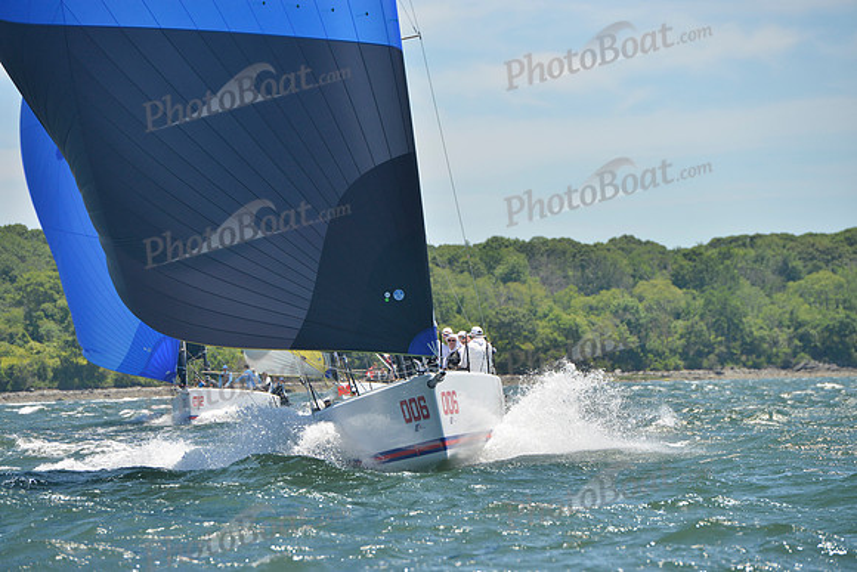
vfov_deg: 6.9
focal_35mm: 200
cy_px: 286
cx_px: 428
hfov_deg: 10.3
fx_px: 4762
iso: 280
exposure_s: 1/1250
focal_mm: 200
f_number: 7.1
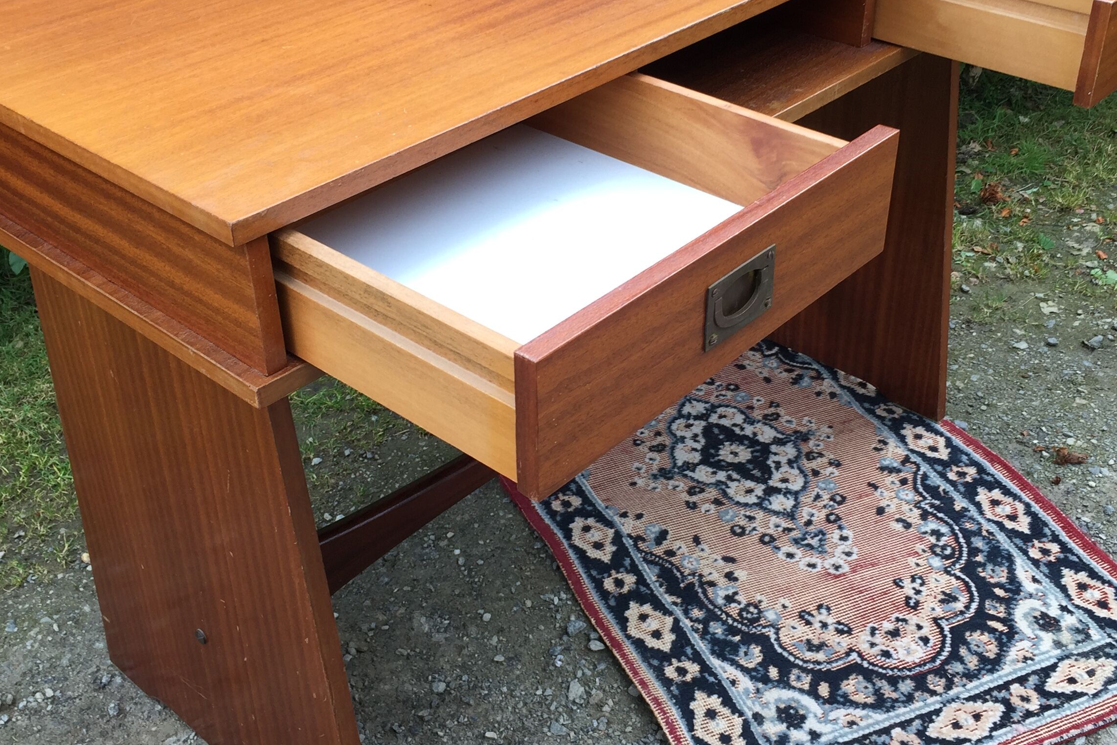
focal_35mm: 43
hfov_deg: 45.4
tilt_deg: -30.6
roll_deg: +0.8
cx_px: 570
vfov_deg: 31.1
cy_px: 311
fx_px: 1334
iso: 32
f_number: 2.2
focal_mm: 4.15
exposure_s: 1/100
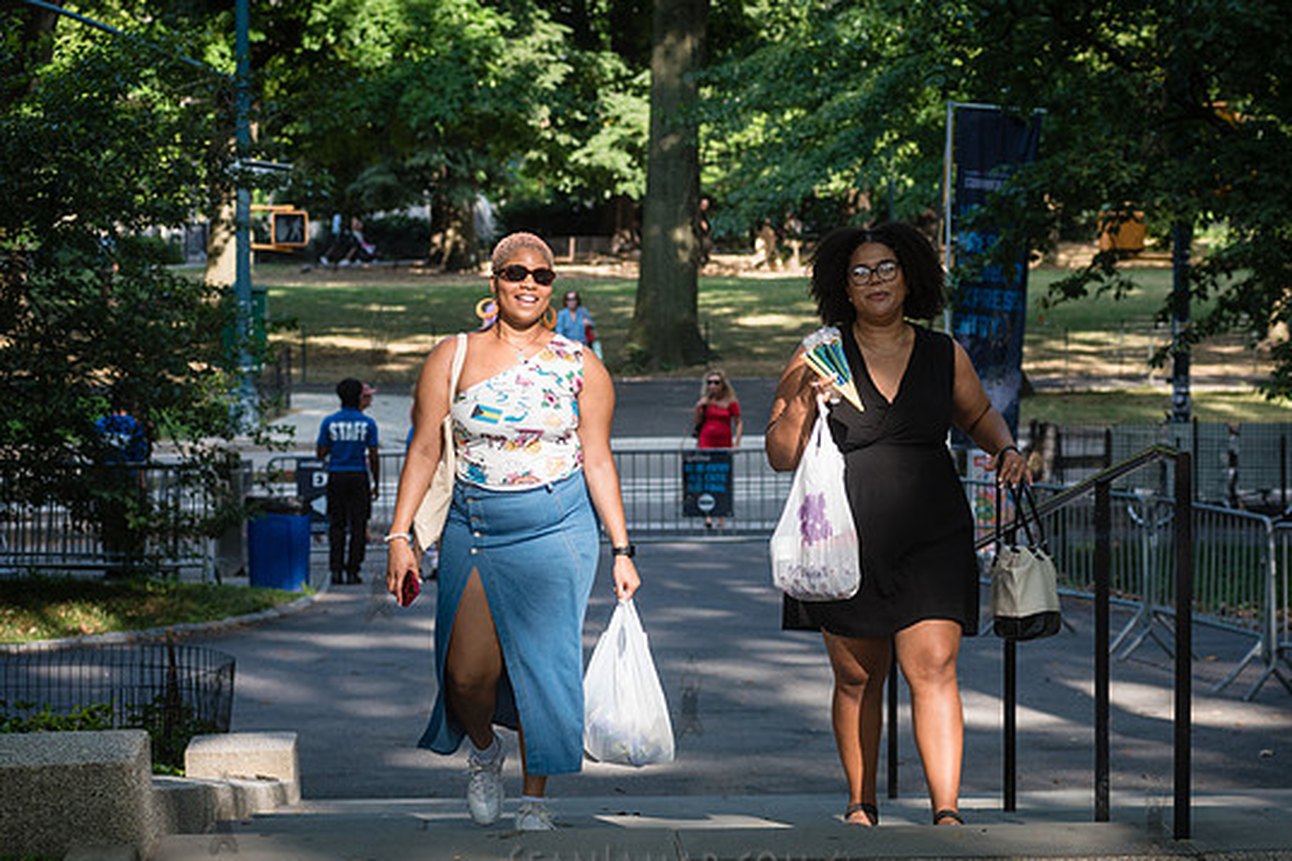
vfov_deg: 12.9
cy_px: 423
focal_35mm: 106
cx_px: 794
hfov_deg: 19.2
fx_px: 3804
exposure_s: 1/640
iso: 500
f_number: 4.5
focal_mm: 80
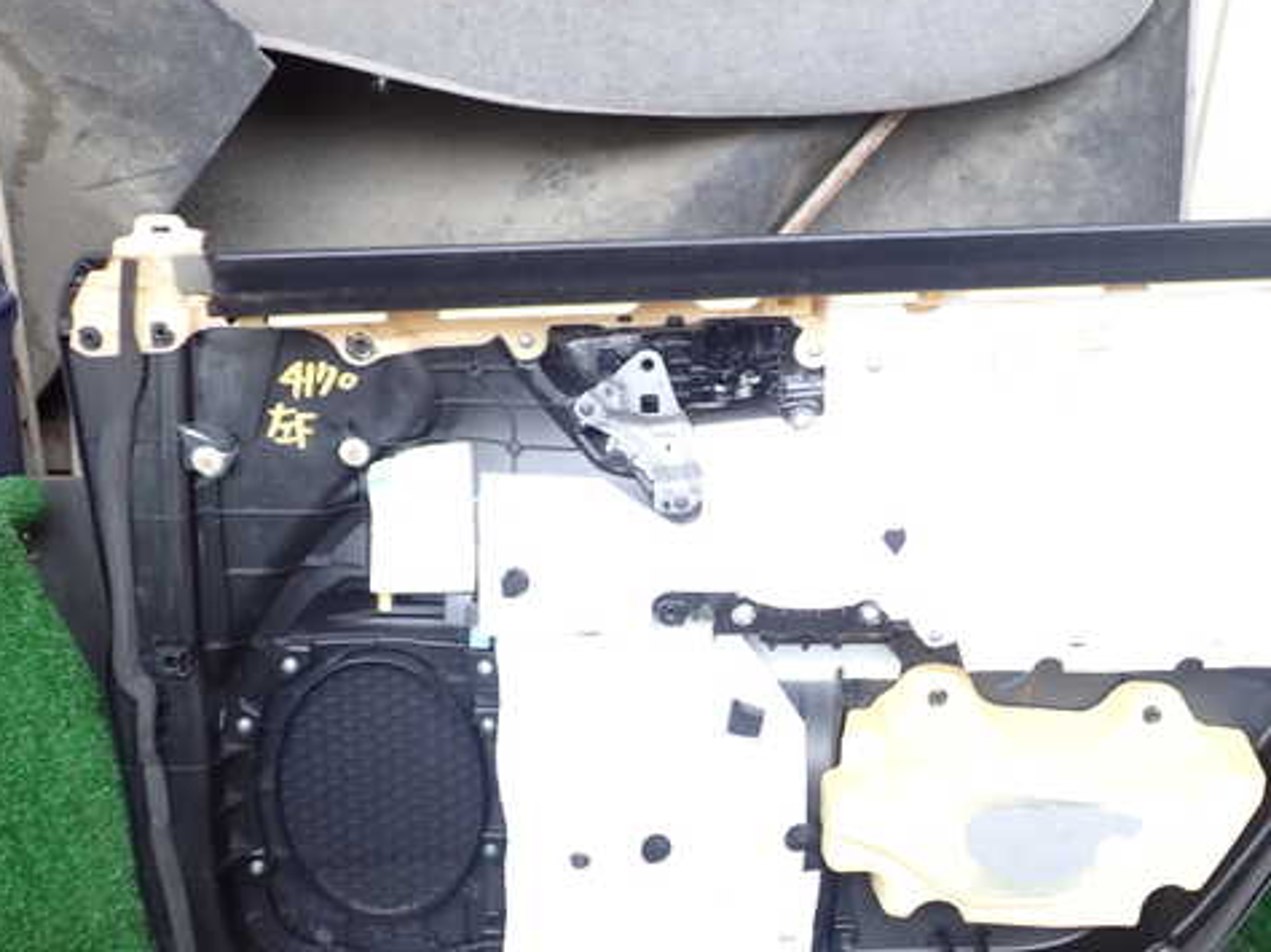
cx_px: 788
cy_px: 526
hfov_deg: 48.6
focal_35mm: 38
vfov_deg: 37.6
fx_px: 1395
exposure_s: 1/60
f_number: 2.3
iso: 100
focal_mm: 5.4
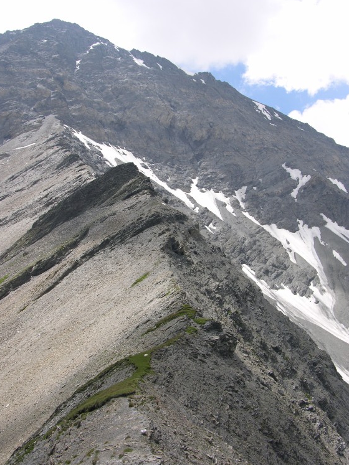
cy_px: 231
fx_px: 484
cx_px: 173
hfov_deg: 39.6
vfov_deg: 51.4
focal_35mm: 36
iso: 50
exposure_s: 1/216
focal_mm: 8.9
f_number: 5.6
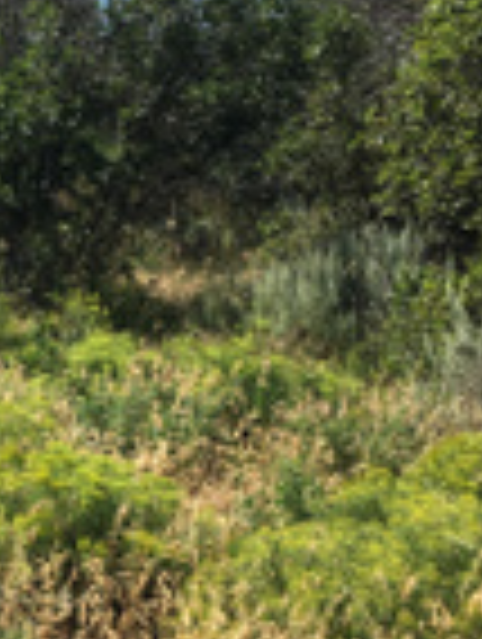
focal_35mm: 98
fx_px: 1814
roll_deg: -10.8
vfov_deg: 19.9
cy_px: 428
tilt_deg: -9.7
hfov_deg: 14.5
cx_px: -140
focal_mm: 4.15
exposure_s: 1/1374
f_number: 2.2
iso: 25
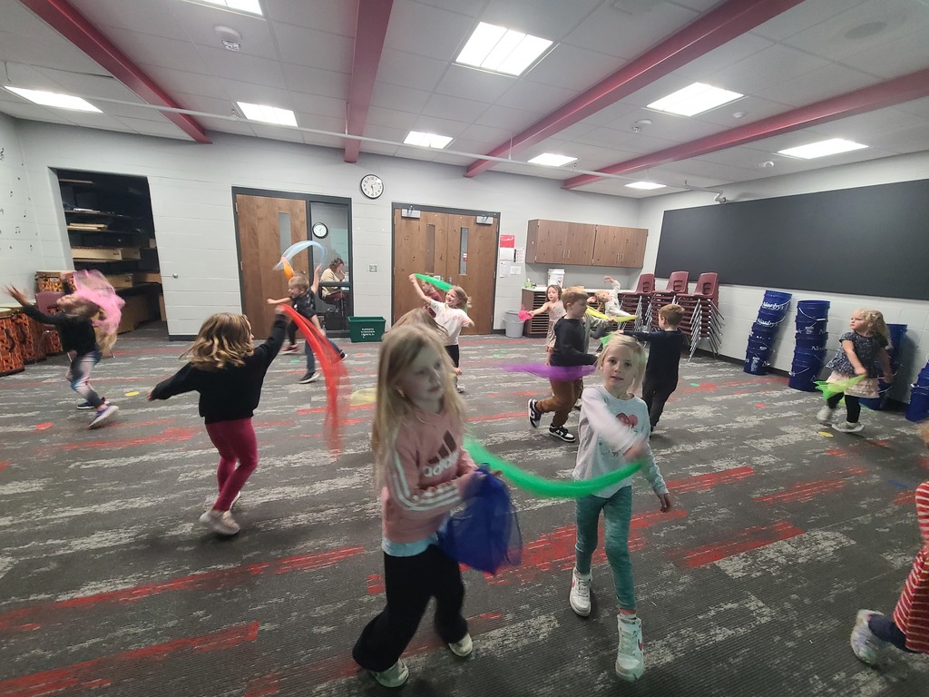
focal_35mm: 13
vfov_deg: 89.9
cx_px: 464
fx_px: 349
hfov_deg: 106.2
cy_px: 348
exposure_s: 1/60
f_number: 2.2
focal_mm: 2.2
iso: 400
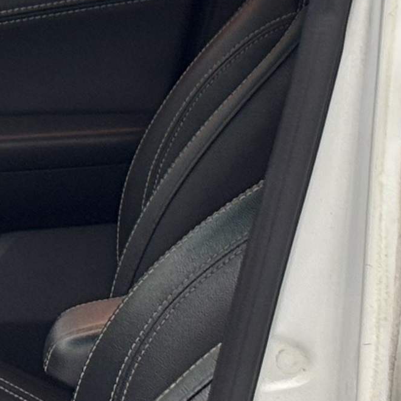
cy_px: 103
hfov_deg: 6.1
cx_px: -430
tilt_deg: -8.1
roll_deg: -1.5
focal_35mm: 281
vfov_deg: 6.2
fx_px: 3683
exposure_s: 1/73
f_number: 1.6
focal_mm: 5.96
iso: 50
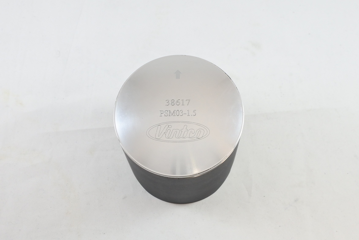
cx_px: 180
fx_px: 299
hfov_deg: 61.9
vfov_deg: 43.6
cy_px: 120
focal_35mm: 30
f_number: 3.8
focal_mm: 11.2
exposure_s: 1/125
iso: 400
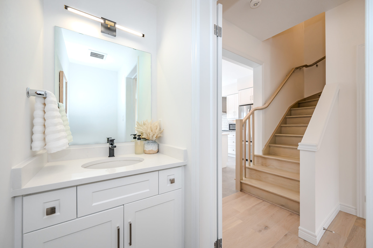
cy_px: 124
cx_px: 186
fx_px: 145
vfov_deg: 81.1
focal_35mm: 14
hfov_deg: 104.3
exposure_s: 1/100
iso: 800
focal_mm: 14
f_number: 7.1
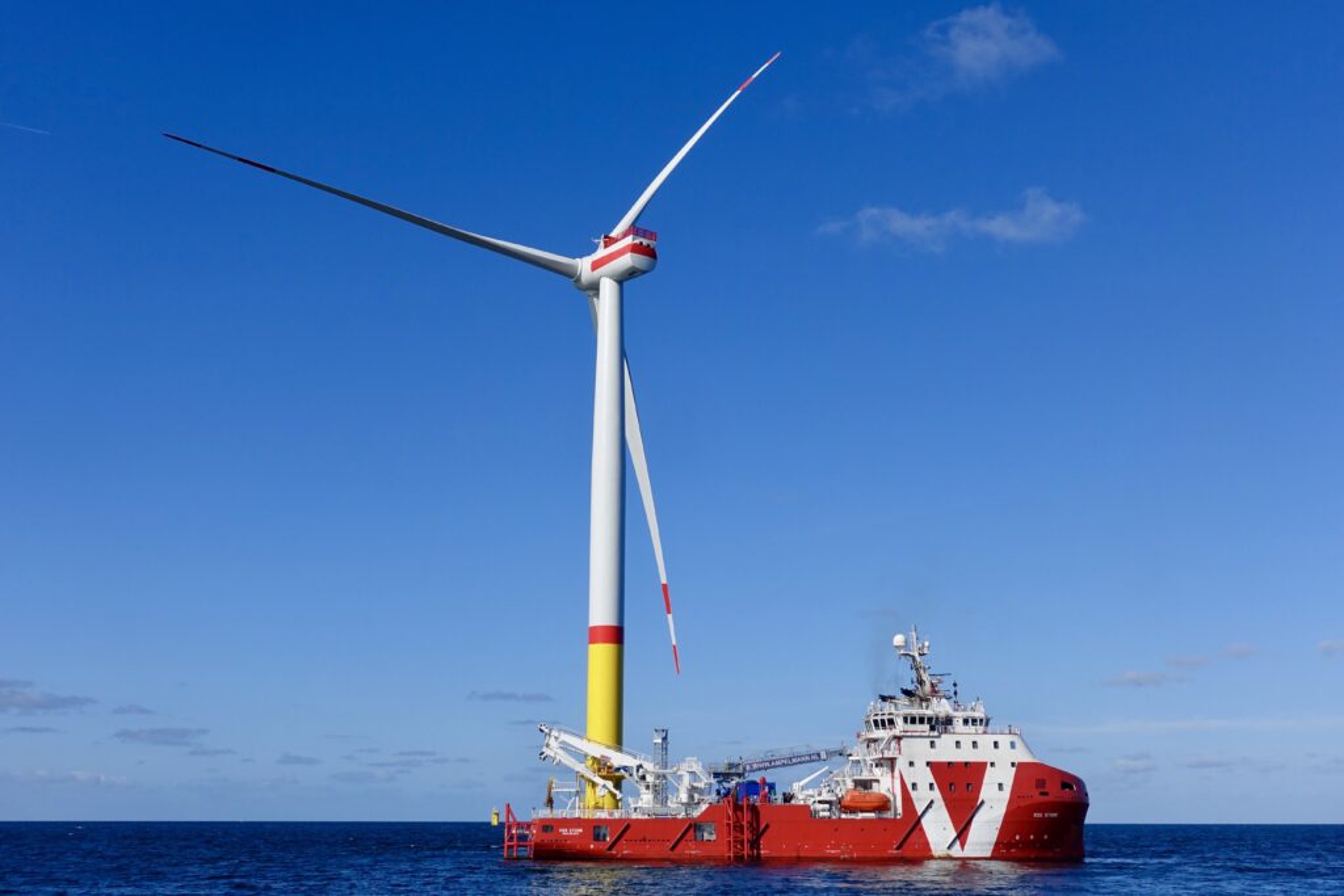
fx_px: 1419
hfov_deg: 50.7
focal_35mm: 38
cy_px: 448
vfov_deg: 35.1
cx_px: 672
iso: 125
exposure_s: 1/125
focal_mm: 13.92
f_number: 5.6
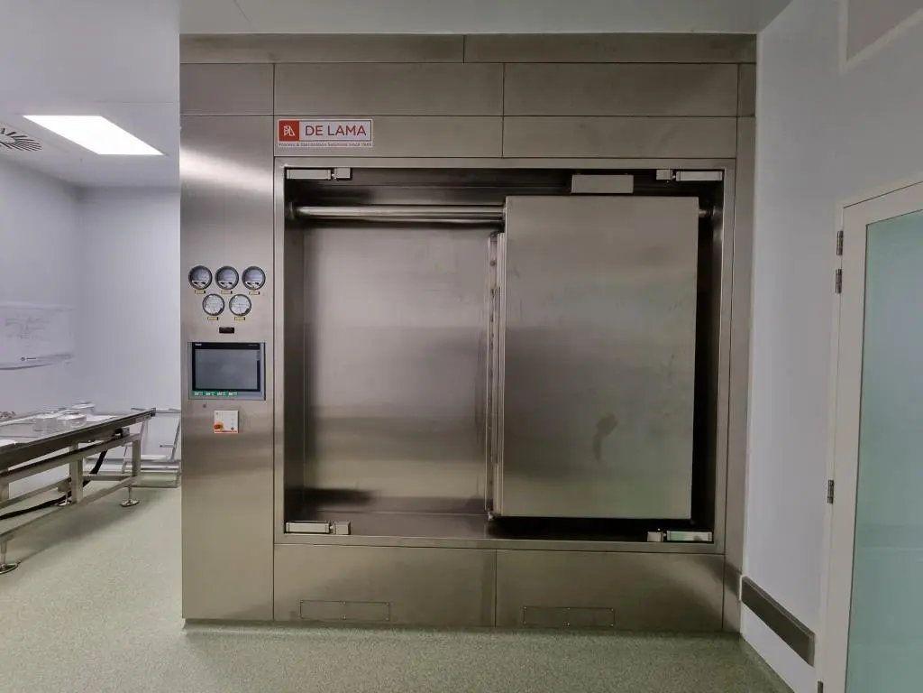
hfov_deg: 106.2
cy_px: 346
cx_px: 462
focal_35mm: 13
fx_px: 347
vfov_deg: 89.9
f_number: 2.2
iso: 320
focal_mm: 2.2
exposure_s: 1/33
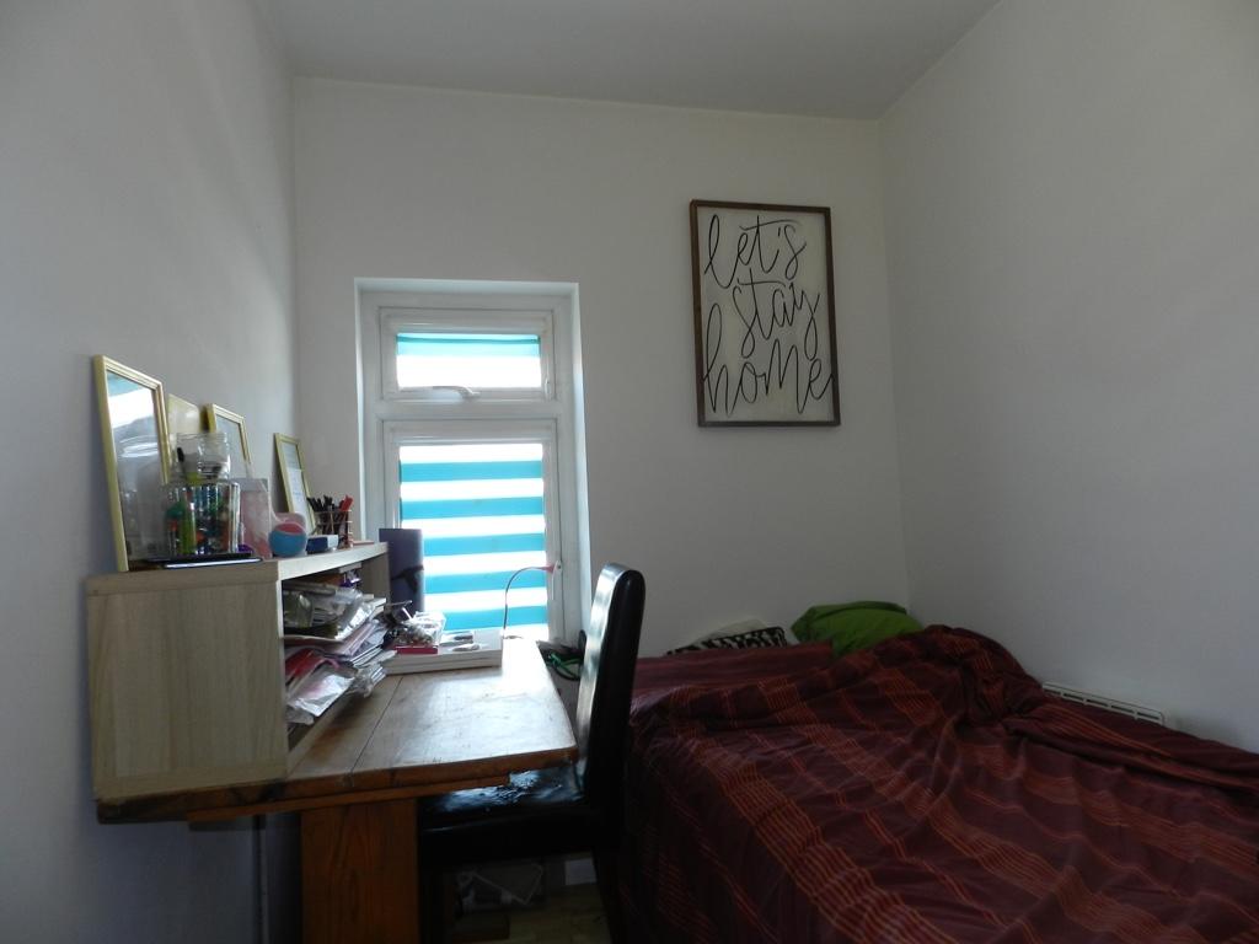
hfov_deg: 73.9
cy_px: 472
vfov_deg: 58.9
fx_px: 837
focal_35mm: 23
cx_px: 630
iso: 160
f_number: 3.4
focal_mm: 4
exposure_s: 1/30
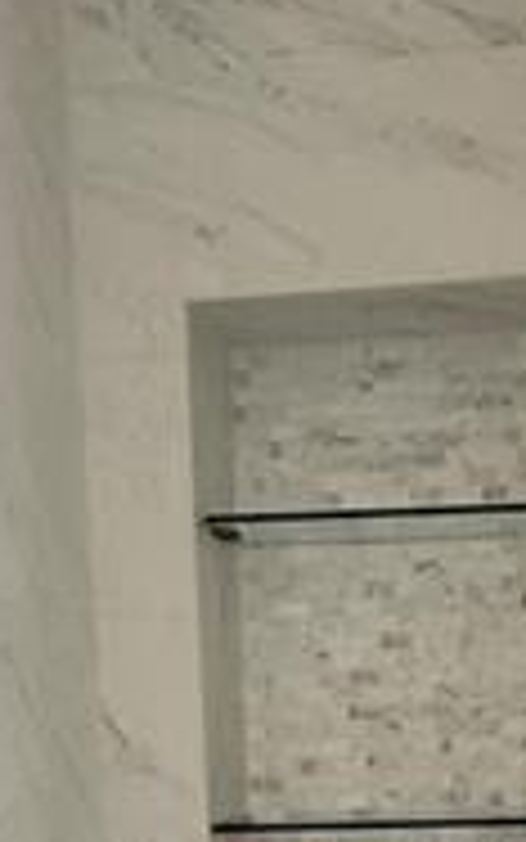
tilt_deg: -5.9
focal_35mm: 61
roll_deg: +0.3
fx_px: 1398
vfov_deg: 30.2
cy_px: 910
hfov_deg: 21.0
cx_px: 445
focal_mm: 2.22
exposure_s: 1/60
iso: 400
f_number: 2.2
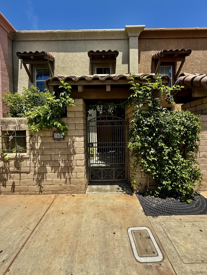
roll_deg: +0.6
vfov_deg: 98.1
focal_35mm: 15
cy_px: 134
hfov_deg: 81.7
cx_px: 102
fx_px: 120
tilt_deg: -1.0
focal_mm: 2.22
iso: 50
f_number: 2.2
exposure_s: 1/1033
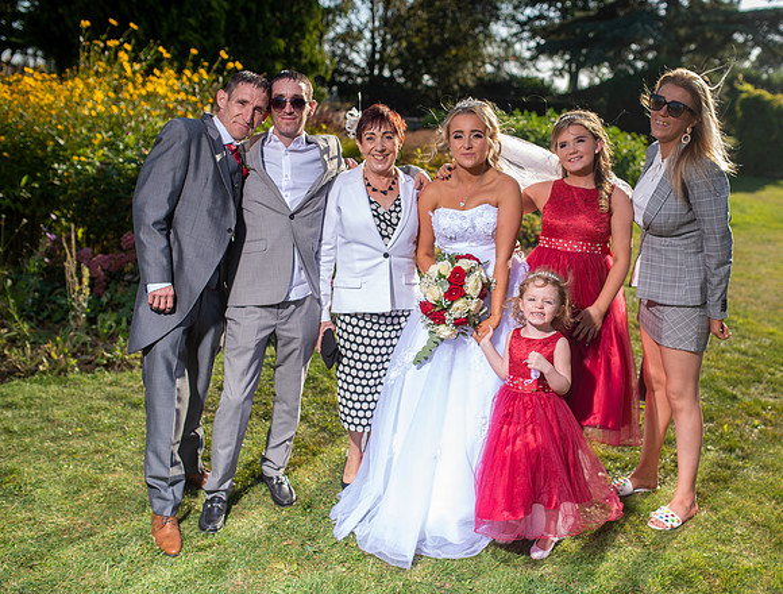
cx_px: 449
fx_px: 873
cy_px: 295
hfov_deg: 48.2
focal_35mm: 38
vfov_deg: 37.6
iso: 125
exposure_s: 1/1600
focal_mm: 35
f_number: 2.8
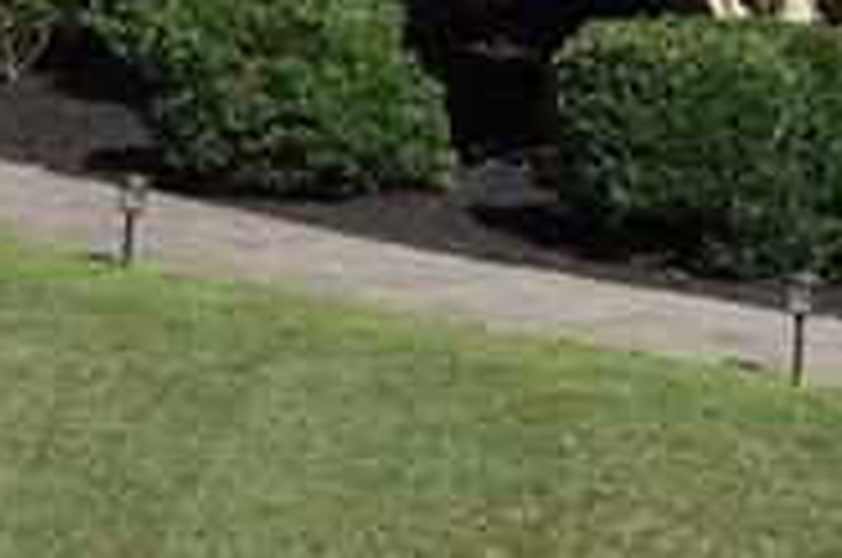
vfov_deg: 8.5
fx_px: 3456
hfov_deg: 13.8
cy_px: -713
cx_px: 738
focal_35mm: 148
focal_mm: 18
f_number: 9
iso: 200
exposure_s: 1/320
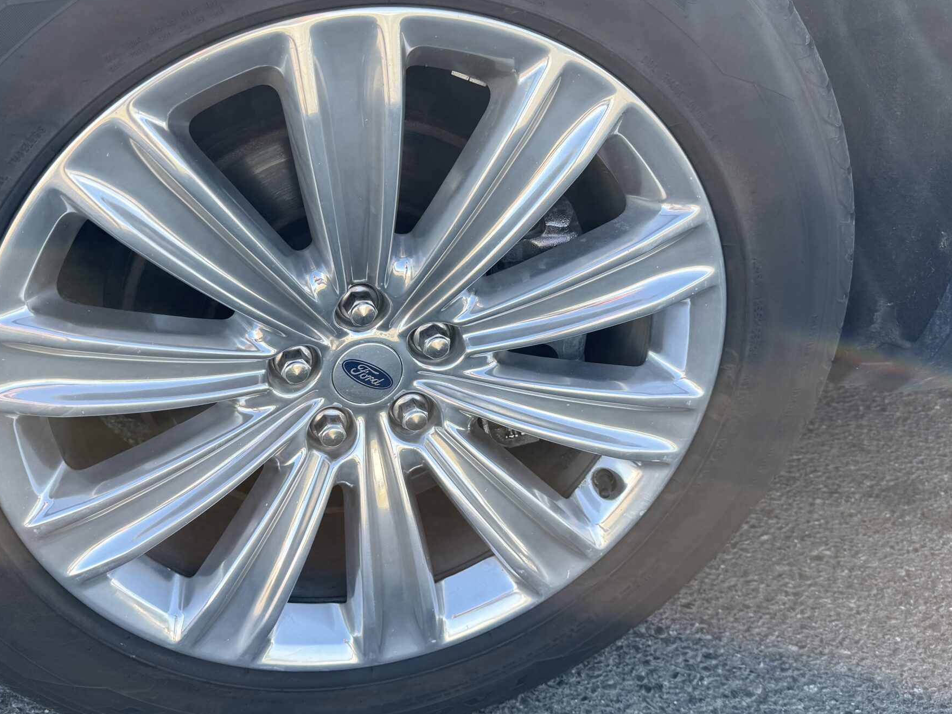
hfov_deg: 52.4
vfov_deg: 40.7
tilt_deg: -30.8
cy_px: 378
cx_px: 401
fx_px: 963
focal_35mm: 35
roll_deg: -1.7
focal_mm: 6.76
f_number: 1.78
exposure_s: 1/660
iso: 80
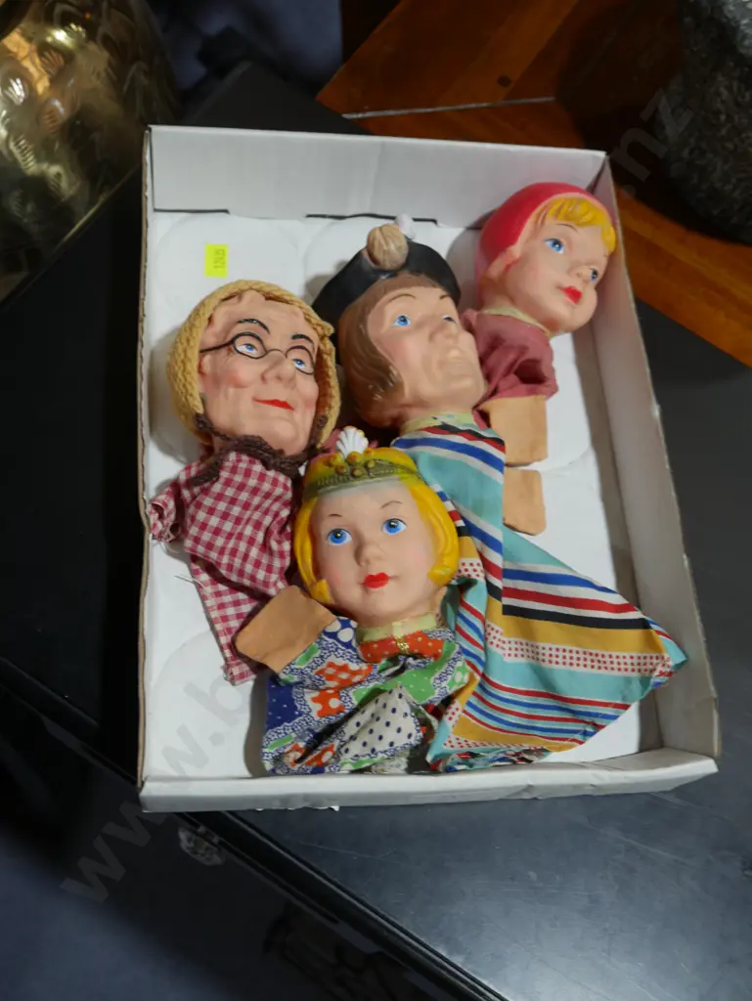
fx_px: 1158
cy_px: 500
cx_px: 376
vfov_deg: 46.8
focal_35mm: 40
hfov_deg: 36.0
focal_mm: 20
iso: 200
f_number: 4.4
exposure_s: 1/60
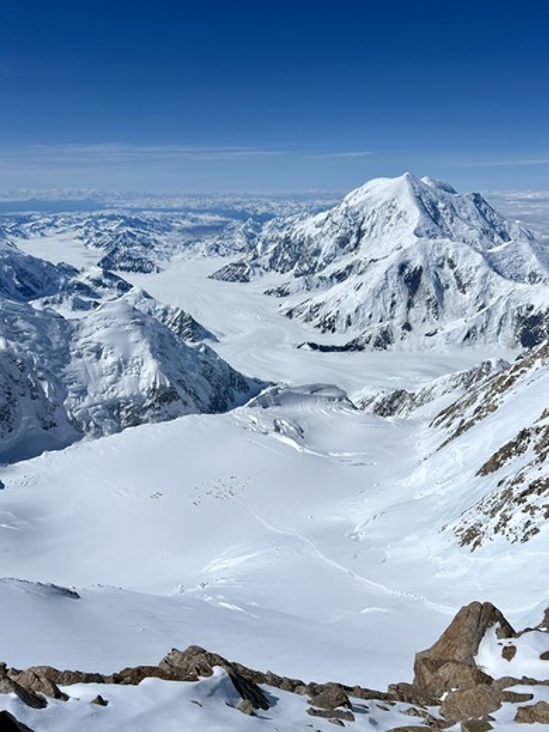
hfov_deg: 53.1
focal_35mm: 26
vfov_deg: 67.3
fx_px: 550
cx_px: 274
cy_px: 366
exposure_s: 1/19231
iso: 32
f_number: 1.5
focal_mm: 5.7
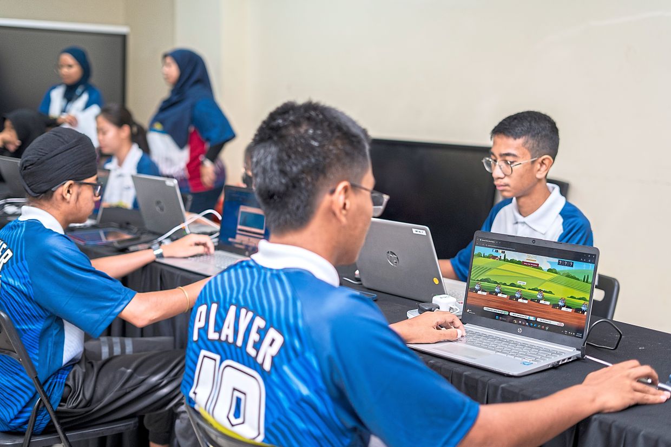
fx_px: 932
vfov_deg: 27.0
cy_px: 224
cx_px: 336
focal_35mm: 50
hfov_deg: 39.6
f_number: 2.2
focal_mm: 50
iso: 640
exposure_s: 1/160
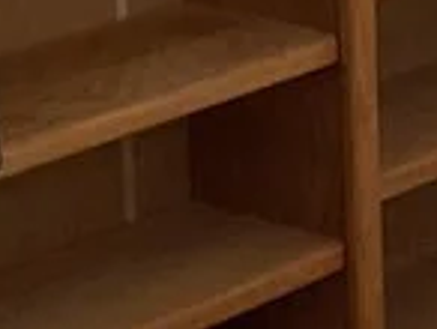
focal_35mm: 203
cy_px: -458
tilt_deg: -7.9
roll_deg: -3.2
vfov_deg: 6.9
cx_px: 1353
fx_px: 2567
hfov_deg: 8.2
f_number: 1.8
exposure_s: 1/60
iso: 80
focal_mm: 3
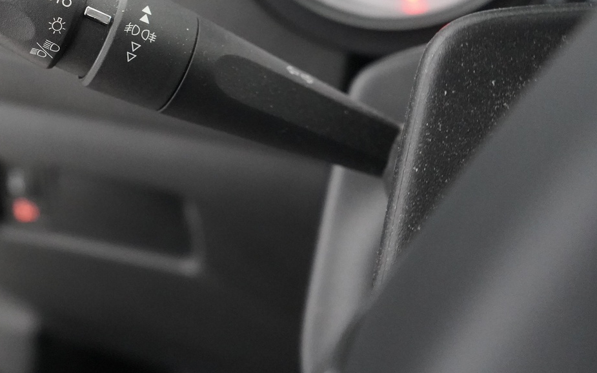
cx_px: 79
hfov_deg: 38.0
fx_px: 813
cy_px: 35
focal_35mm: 50
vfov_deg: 25.0
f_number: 3.5
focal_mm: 28
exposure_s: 1/60
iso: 12800
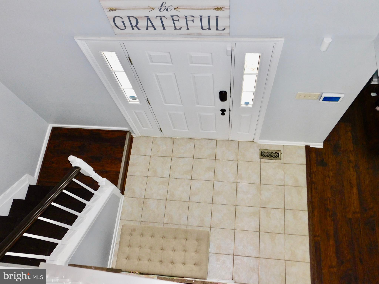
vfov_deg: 49.7
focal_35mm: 28
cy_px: 142
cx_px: 190
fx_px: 306
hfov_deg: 63.5
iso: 200
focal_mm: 4.9
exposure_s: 1/30
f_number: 3.2
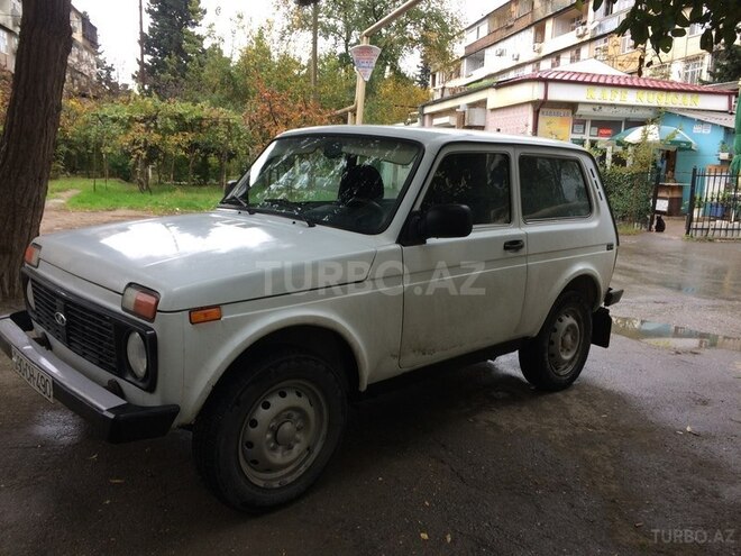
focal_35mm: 29
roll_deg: -1.5
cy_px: 278
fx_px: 621
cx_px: 370
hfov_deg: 61.7
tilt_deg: -10.8
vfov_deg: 48.2
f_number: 2.2
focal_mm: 4.15
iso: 40
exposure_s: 1/50
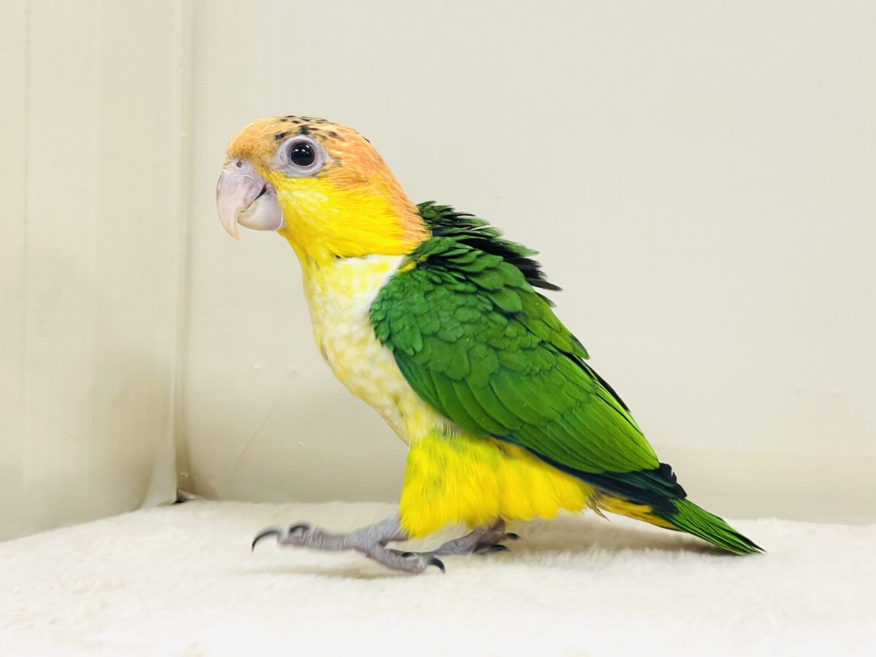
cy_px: 328
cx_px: 438
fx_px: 1316
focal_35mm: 52
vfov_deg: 28.0
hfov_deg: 36.8
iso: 100
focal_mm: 6
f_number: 2
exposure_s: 1/99
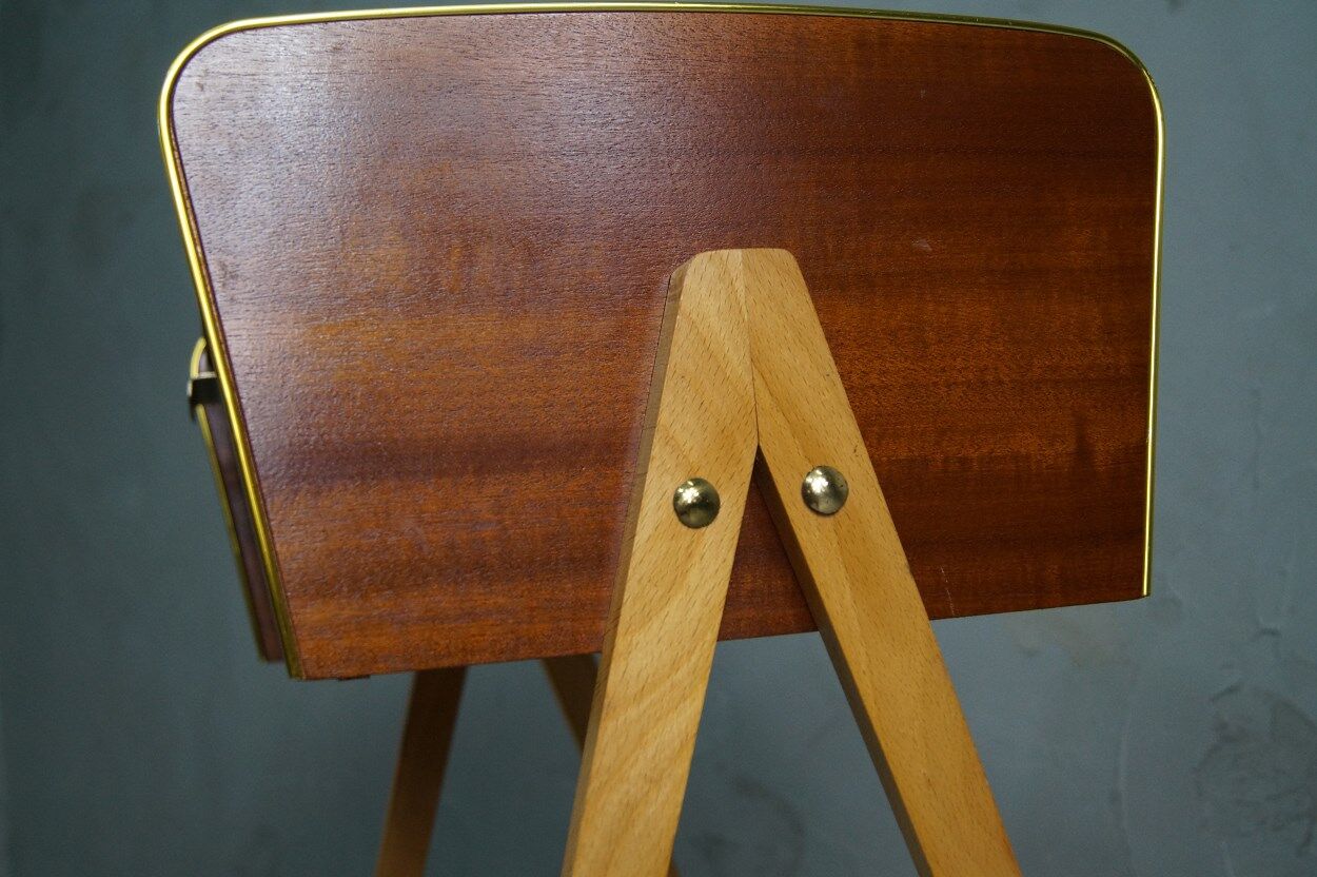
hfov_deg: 46.4
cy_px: 438
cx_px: 658
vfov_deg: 31.9
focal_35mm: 42
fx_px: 1536
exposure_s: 1/160
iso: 800
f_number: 4.5
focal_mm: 28
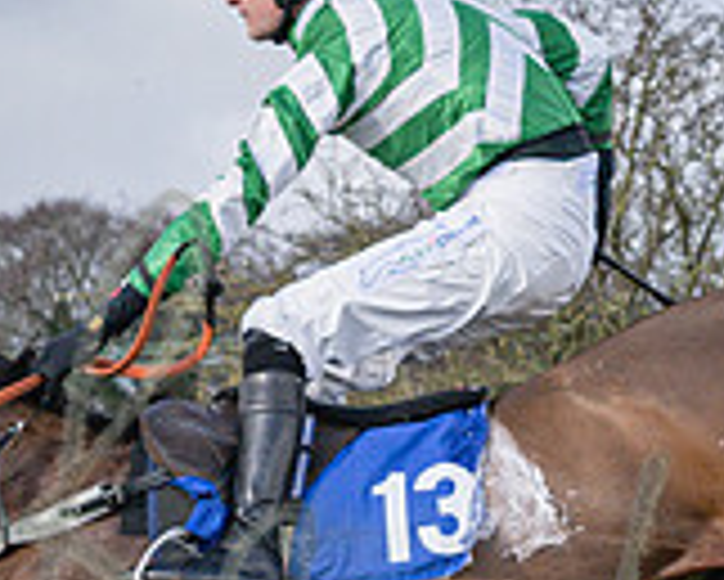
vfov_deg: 6.2
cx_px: 43
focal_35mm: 250
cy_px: 633
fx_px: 5360
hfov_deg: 7.7
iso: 400
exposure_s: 1/1600
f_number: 4
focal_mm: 35
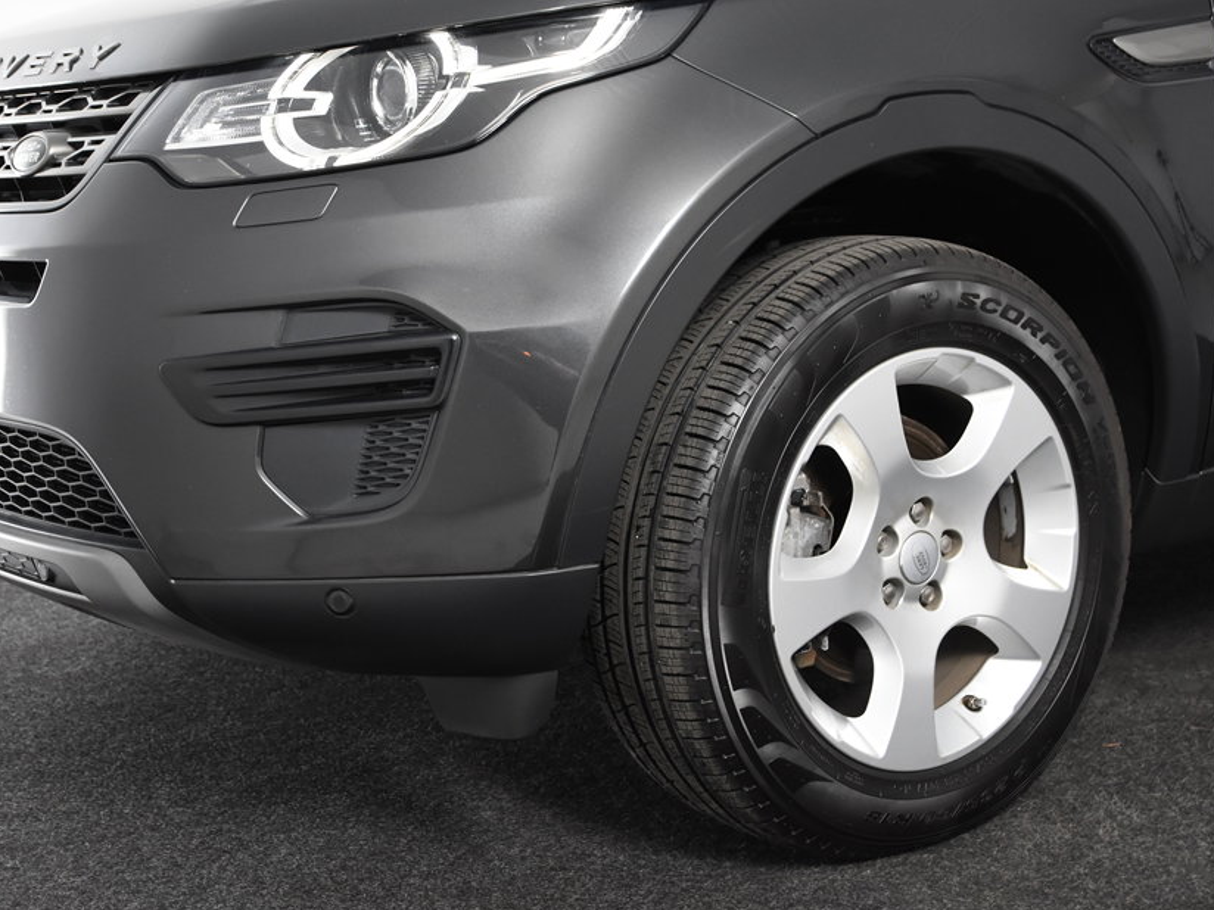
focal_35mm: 56
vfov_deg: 26.3
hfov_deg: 34.5
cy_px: 419
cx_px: 536
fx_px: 1950
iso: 1600
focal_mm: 31
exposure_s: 1/60
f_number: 5
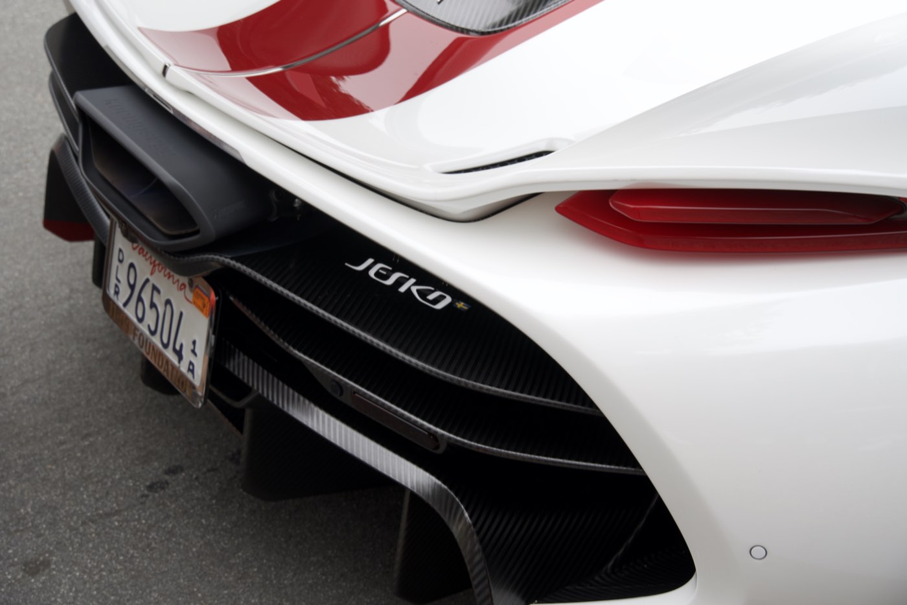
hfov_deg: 25.5
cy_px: 302
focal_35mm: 80
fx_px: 2003
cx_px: 454
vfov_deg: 17.2
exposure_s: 1/125
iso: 100
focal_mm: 53
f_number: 7.1
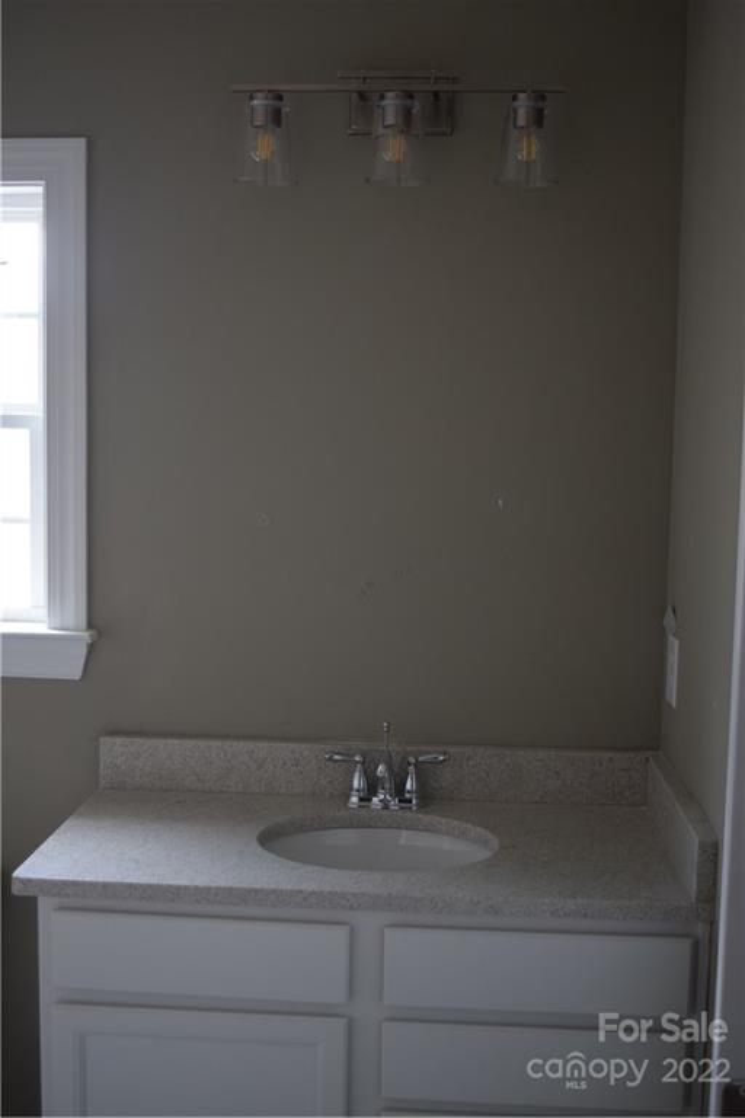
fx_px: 1304
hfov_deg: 31.9
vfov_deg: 46.4
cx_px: 372
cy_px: 559
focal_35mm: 42
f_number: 4.2
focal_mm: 28
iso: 640
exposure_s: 1/60
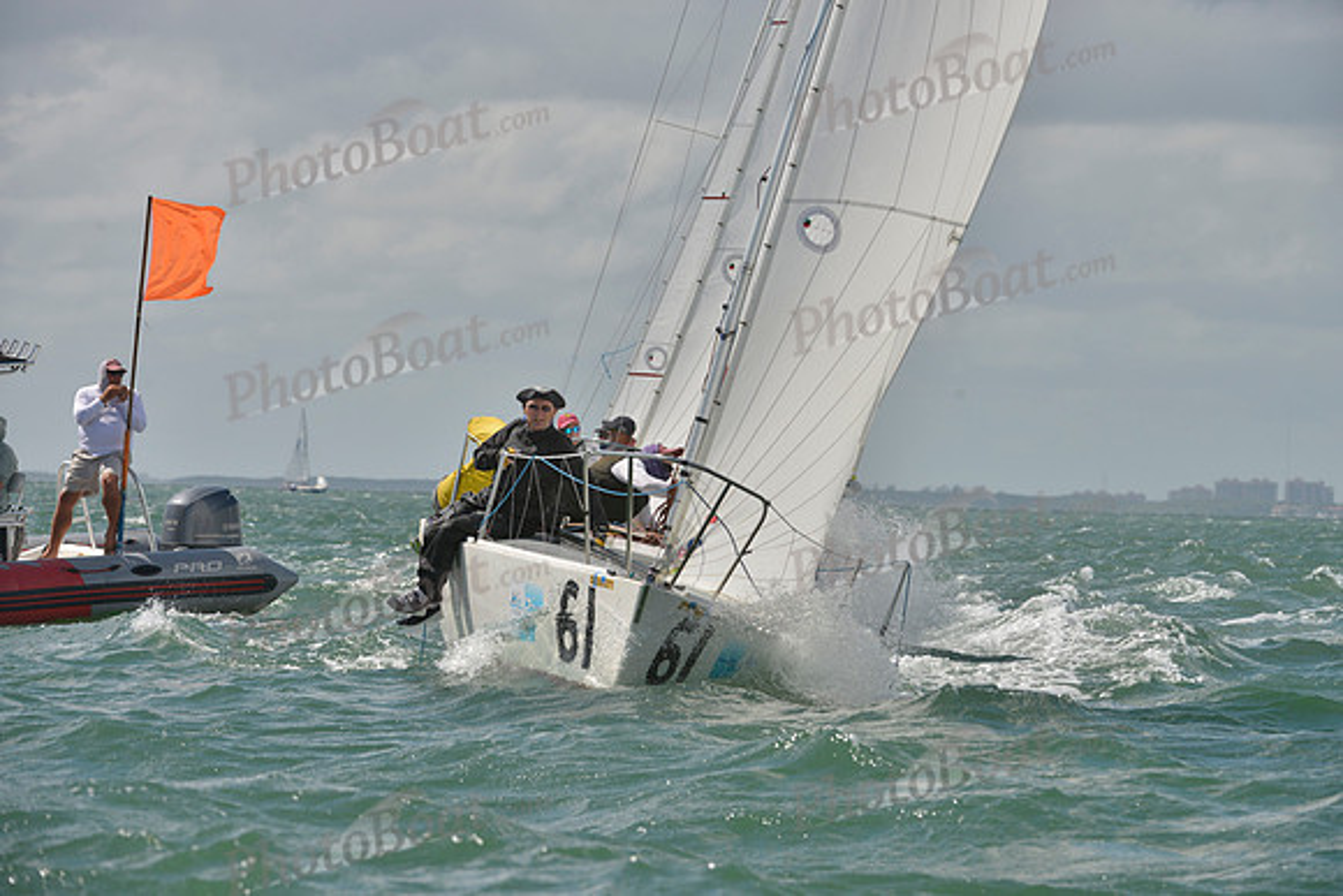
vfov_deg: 6.9
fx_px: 7463
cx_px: 672
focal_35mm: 200
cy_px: 448
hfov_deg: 10.3
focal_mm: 200
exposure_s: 1/1250
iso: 280
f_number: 9
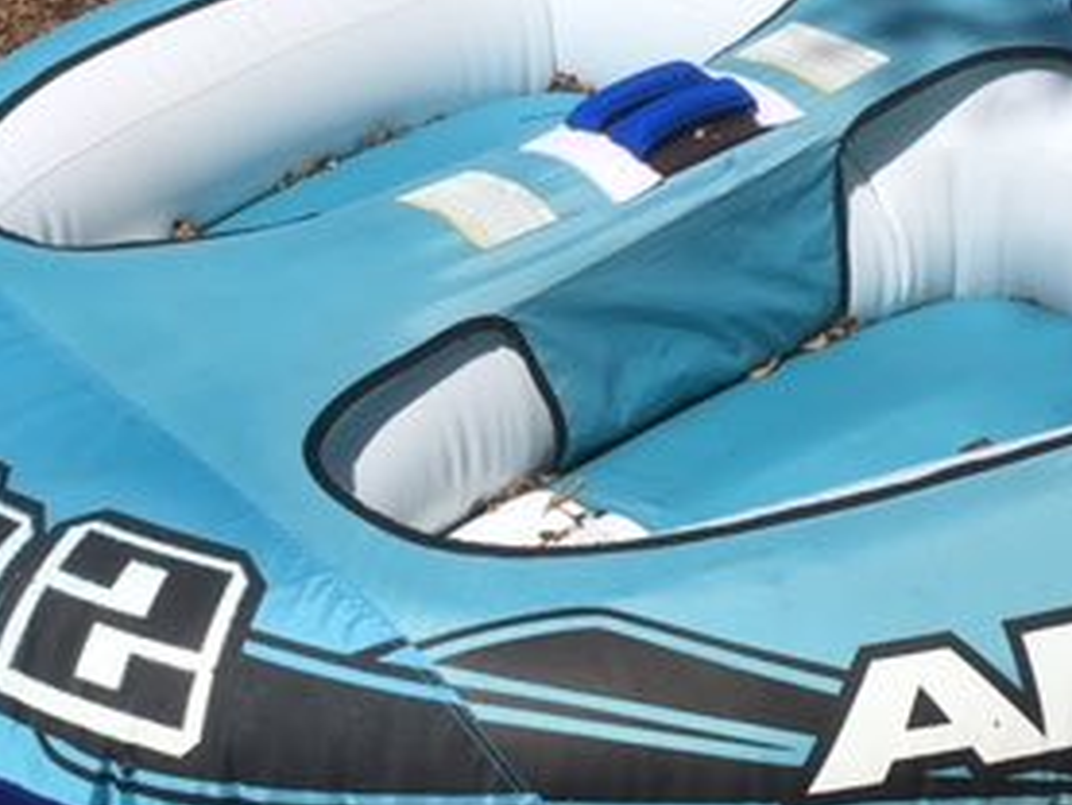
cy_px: 457
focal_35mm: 67
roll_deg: -3.0
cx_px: 550
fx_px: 2076
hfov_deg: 29.0
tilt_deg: -32.1
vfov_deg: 21.9
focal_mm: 4.15
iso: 25
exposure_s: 1/3344
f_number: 2.2
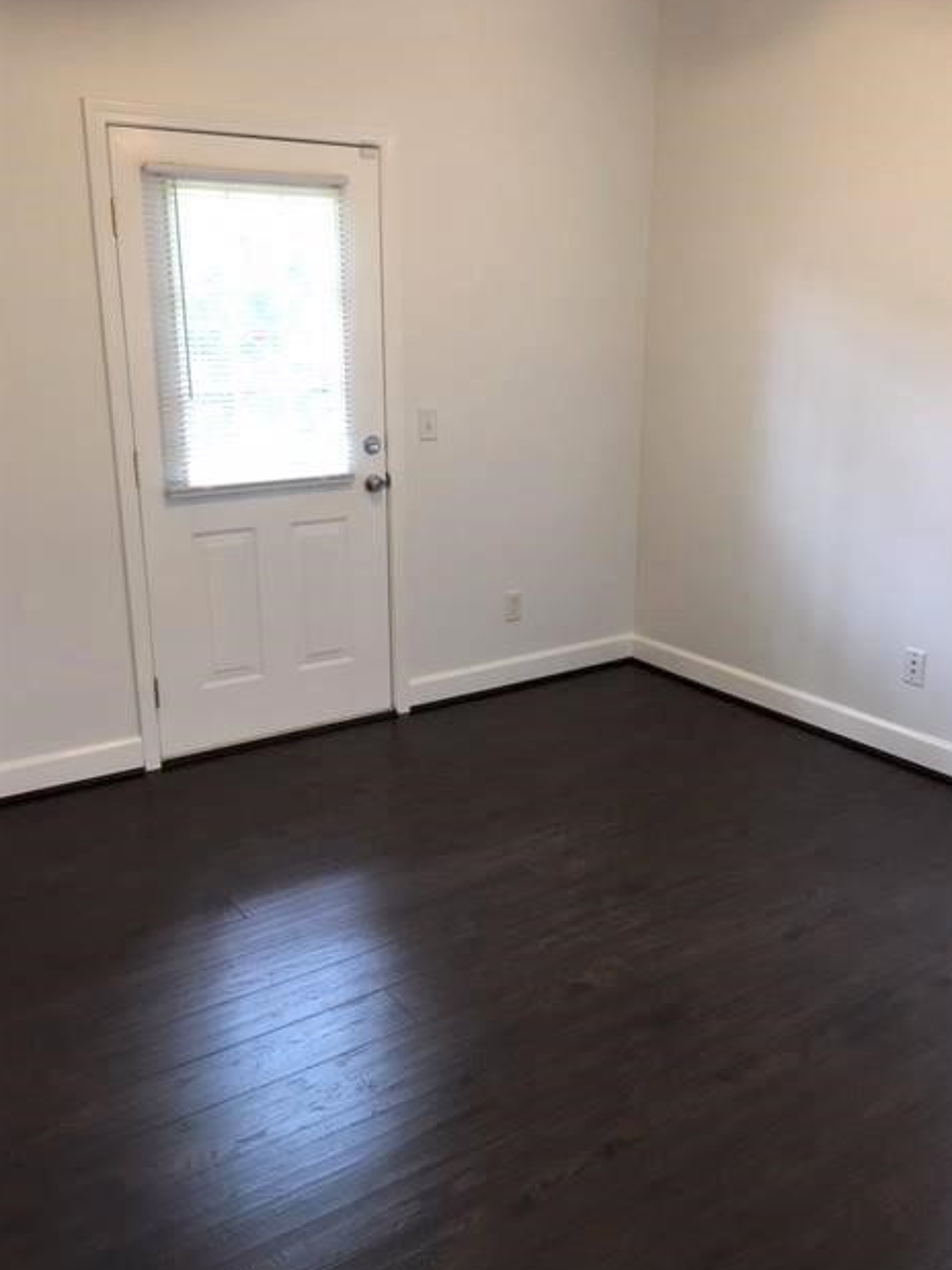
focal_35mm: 30
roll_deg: +0.0
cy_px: 626
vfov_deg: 60.0
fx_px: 1100
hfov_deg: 46.8
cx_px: 486
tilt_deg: -15.4
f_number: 2.2
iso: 25
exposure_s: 1/15
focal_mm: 4.15
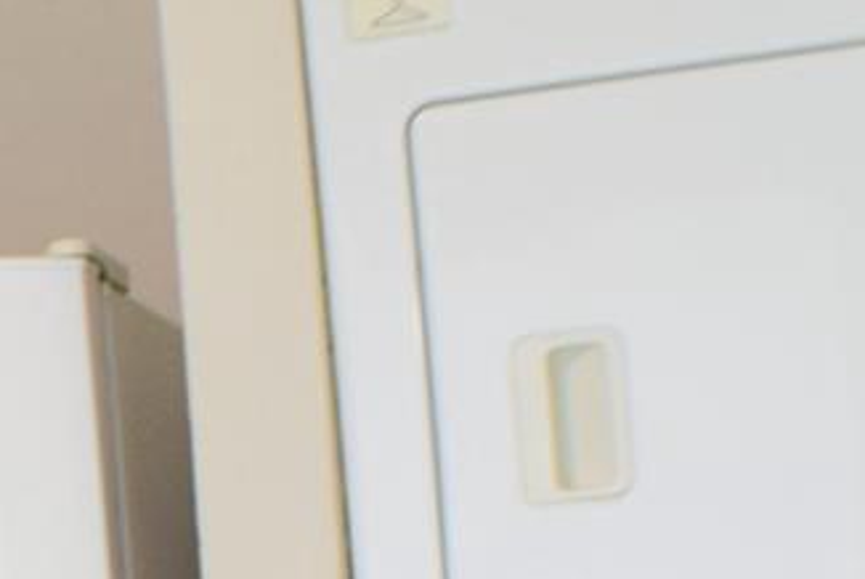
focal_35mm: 207
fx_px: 4978
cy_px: 1297
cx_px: -1022
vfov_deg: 6.4
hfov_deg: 9.2
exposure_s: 1/60
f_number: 3.8
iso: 1250
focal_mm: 22
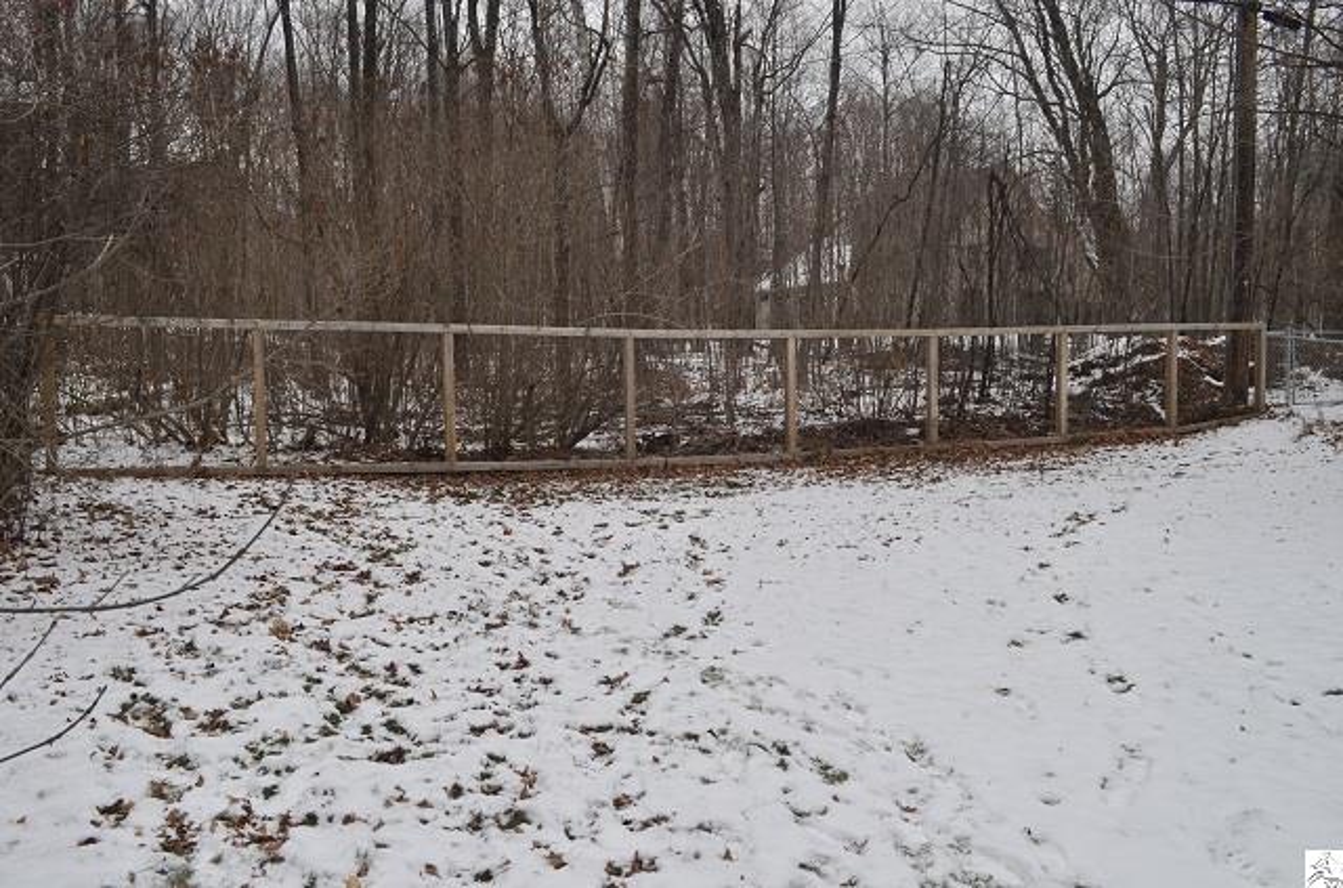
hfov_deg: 62.1
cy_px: 444
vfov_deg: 43.4
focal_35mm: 30
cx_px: 672
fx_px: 1116
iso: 200
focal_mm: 20
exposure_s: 1/60
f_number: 10
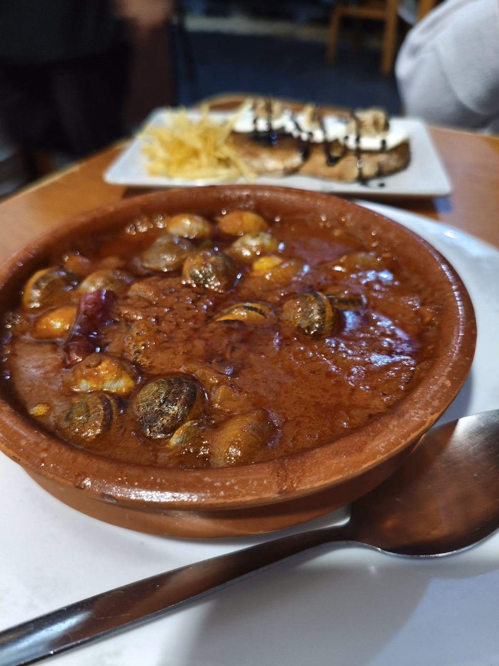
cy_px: 333
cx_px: 250
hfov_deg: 53.1
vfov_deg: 67.3
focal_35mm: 26
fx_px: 500
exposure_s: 1/20
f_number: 1.5
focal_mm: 4.9
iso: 1000
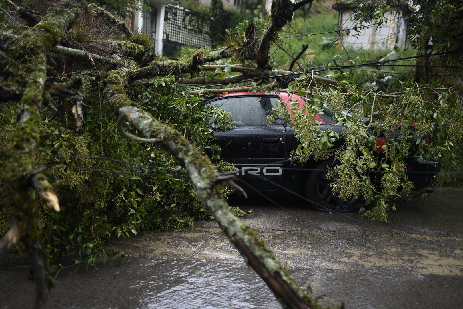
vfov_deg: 37.9
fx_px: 450
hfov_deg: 54.4
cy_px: 154
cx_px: 232
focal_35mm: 35
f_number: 1.8
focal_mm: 35
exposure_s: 1/800
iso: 400
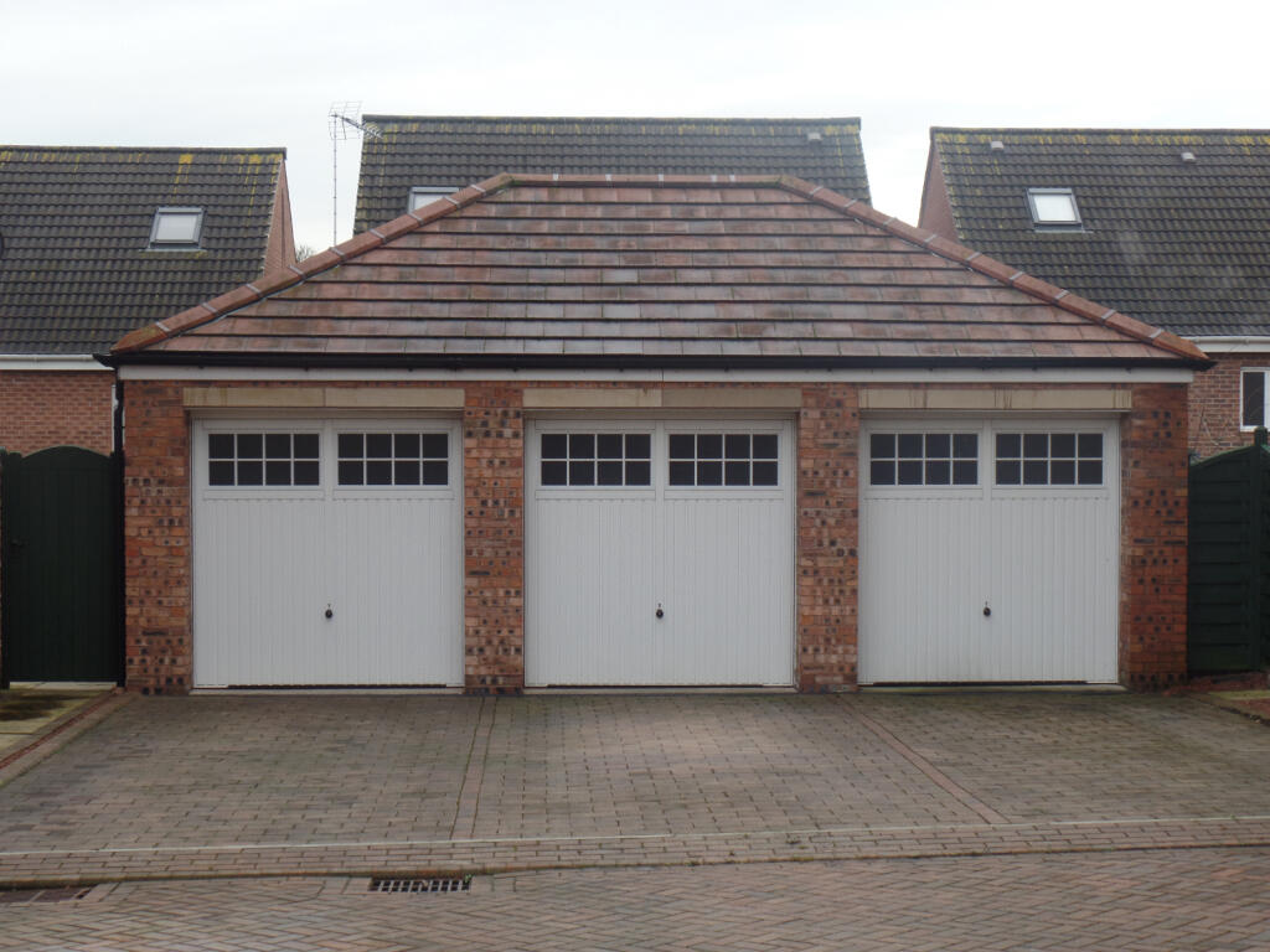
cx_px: 635
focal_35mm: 64
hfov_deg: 30.3
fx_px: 2348
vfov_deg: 22.9
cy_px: 476
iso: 80
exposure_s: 1/125
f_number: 3.6
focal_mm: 11.4
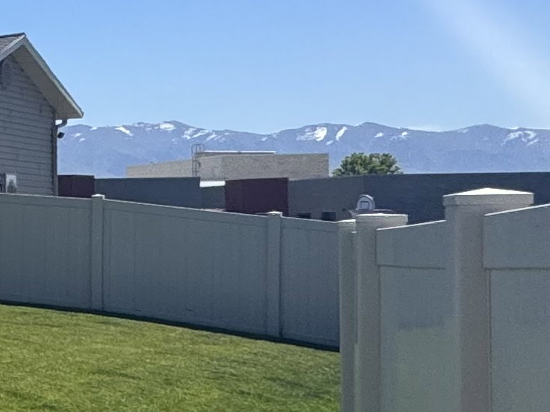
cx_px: -953
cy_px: 226
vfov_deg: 18.9
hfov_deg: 12.9
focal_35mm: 78
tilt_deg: +1.5
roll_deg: +0.0
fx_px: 1239
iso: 50
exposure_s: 1/1637
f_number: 2.2
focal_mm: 2.22
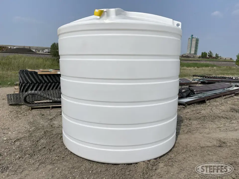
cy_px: 90
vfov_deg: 53.1
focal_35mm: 26
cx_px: 120
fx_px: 180
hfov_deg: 67.3
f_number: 1.6
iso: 32
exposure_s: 1/10000
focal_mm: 5.1
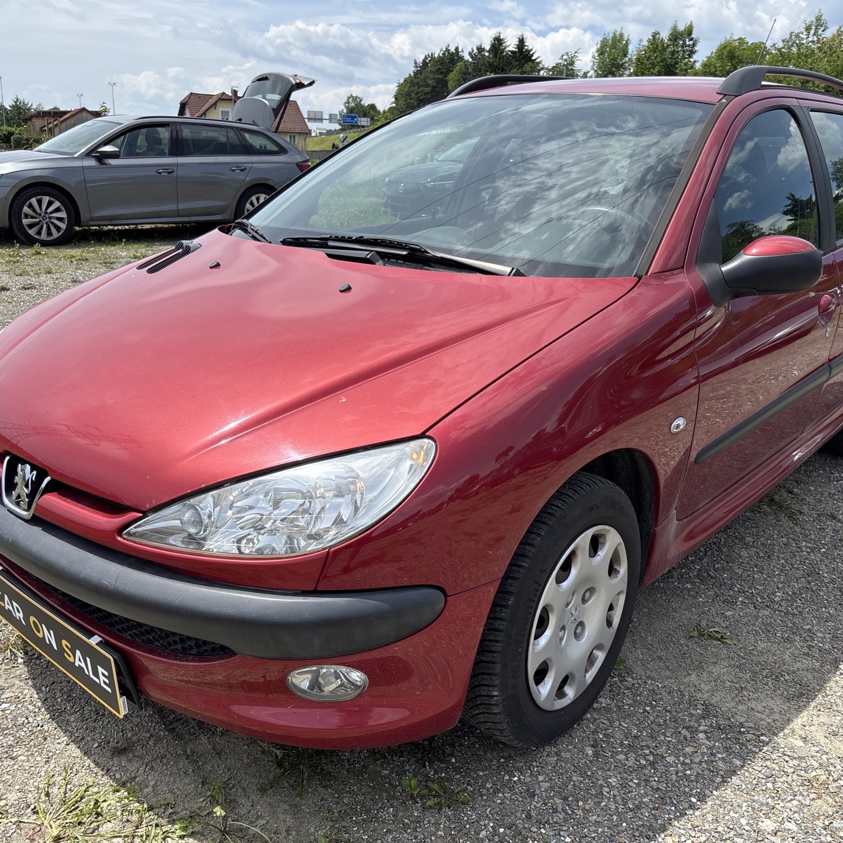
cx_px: 434
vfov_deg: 52.5
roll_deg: -3.5
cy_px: 425
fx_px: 854
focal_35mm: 31
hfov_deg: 52.5
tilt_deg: -17.7
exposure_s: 1/2571
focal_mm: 5.96
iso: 50
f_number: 1.6
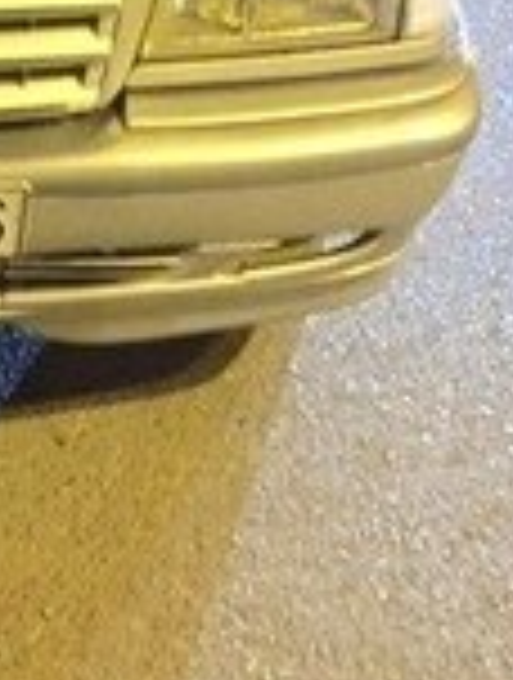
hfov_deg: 14.8
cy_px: -162
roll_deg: -2.3
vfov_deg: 19.3
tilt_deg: -20.8
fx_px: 1869
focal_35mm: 95
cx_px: -198
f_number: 2.2
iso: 500
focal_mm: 4.15
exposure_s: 1/17
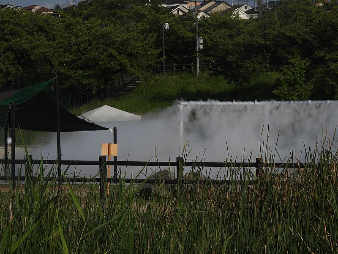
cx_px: 169
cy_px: 127
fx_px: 1806
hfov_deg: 10.7
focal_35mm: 185
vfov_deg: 8.0
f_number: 5
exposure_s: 1/1600
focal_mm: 33
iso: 100
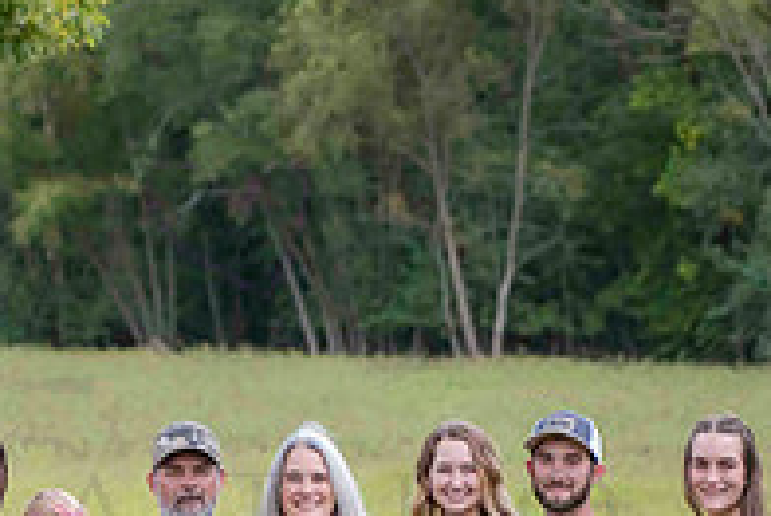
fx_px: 5079
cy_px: 711
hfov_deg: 8.7
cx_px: 248
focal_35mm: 237
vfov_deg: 5.8
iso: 400
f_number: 4.5
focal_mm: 80
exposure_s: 1/500
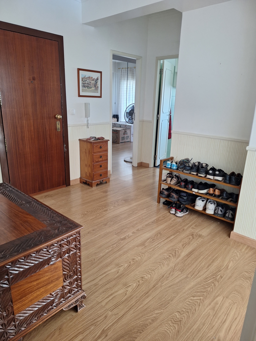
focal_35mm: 23
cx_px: 128
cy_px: 170
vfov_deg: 73.9
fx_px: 227
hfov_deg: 58.9
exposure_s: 1/33
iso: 250
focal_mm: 5.54
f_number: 1.8
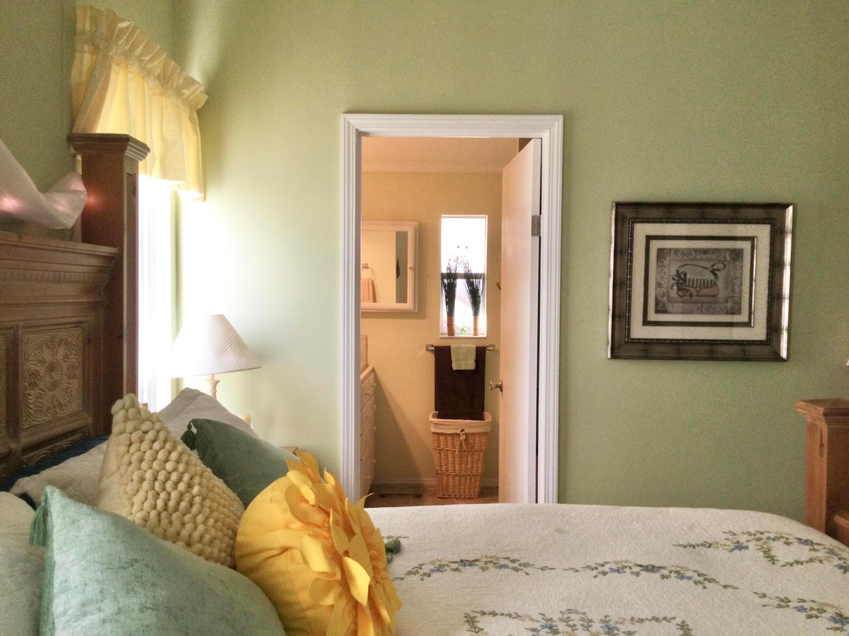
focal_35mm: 31
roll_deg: -2.7
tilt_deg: -1.6
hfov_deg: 58.4
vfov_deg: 45.4
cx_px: 424
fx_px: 760
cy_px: 318
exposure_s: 1/40
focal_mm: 3.3
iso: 32
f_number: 2.4
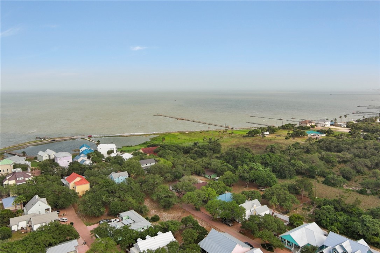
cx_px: 190
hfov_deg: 63.7
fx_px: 306
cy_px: 126
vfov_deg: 44.9
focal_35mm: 29
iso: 100
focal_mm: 10.57
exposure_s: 1/50
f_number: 2.8
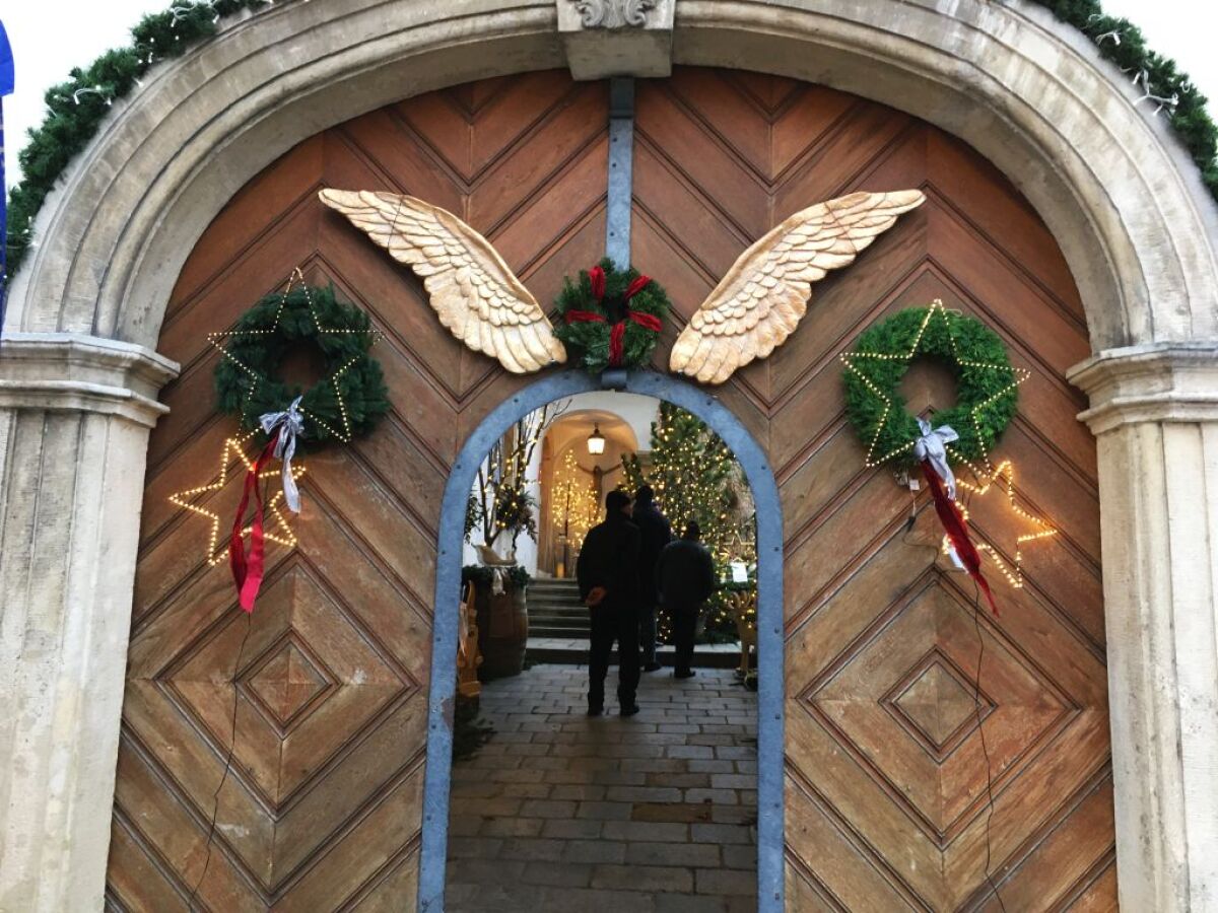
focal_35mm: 29
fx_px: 1020
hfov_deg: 61.7
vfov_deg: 48.2
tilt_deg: +10.8
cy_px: 456
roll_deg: -1.8
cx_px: 609
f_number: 2.2
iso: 125
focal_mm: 4.15
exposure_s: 1/33
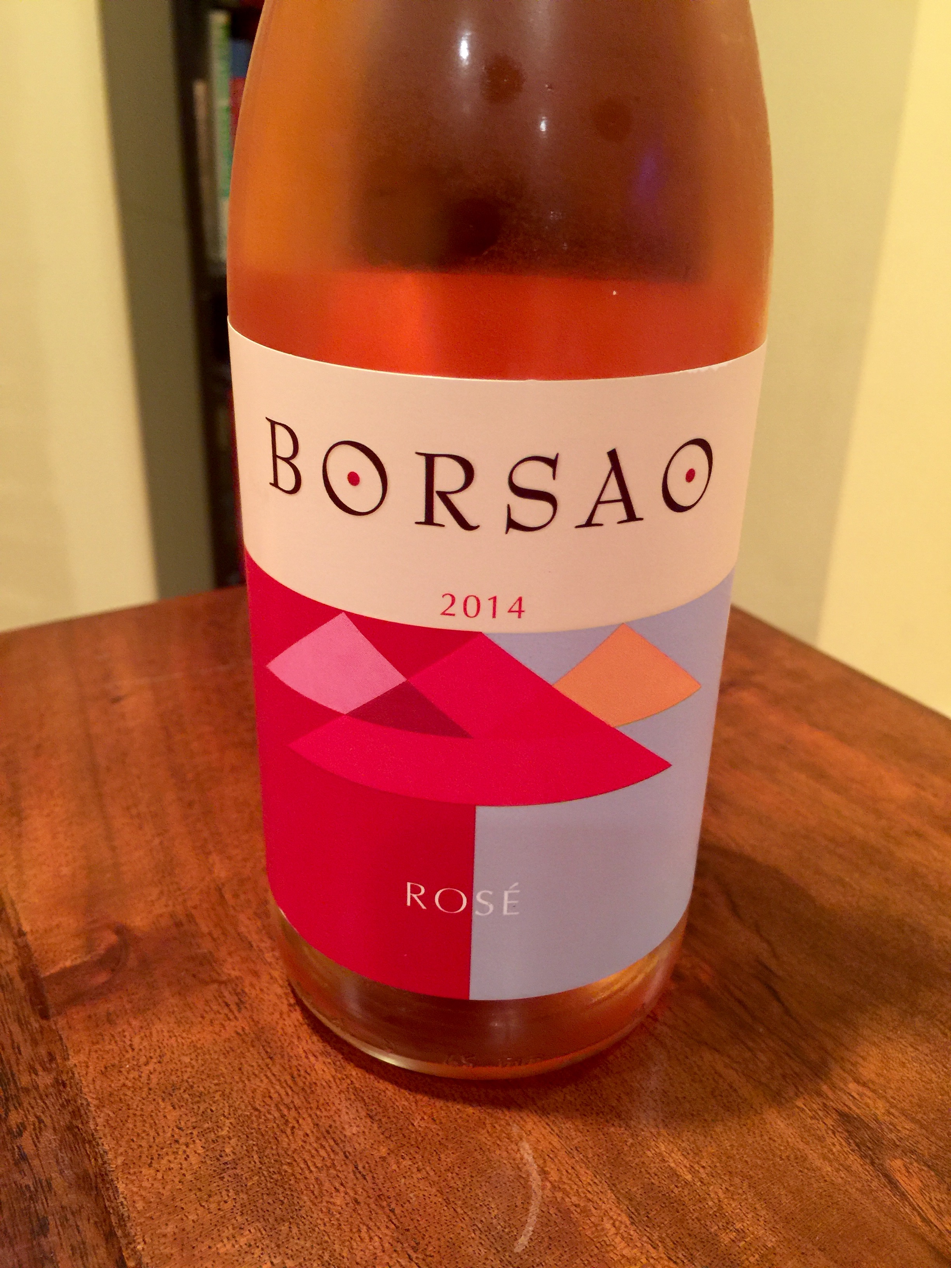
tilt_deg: -24.4
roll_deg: -1.2
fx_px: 1062
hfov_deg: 48.2
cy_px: 634
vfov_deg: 61.7
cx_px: 476
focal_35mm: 29
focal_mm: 4.15
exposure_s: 1/4
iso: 80
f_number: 2.2
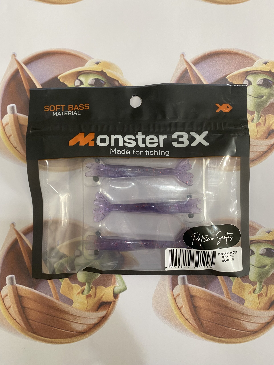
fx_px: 274
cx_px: 137
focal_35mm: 26
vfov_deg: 67.3
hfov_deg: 53.1
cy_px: 182
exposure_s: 1/60
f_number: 1.8
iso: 125
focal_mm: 4.25
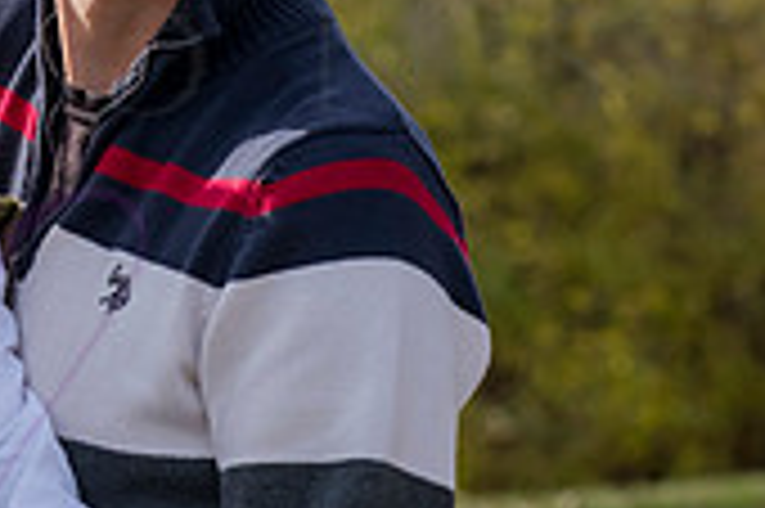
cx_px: -220
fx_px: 8131
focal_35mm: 383
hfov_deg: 5.4
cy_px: 281
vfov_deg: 3.6
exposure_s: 1/500
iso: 400
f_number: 7.1
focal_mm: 112
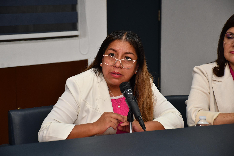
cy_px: 78
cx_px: 117
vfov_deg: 10.8
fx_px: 825
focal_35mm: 127
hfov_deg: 16.1
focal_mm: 85
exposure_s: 1/125
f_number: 5.6
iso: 1000
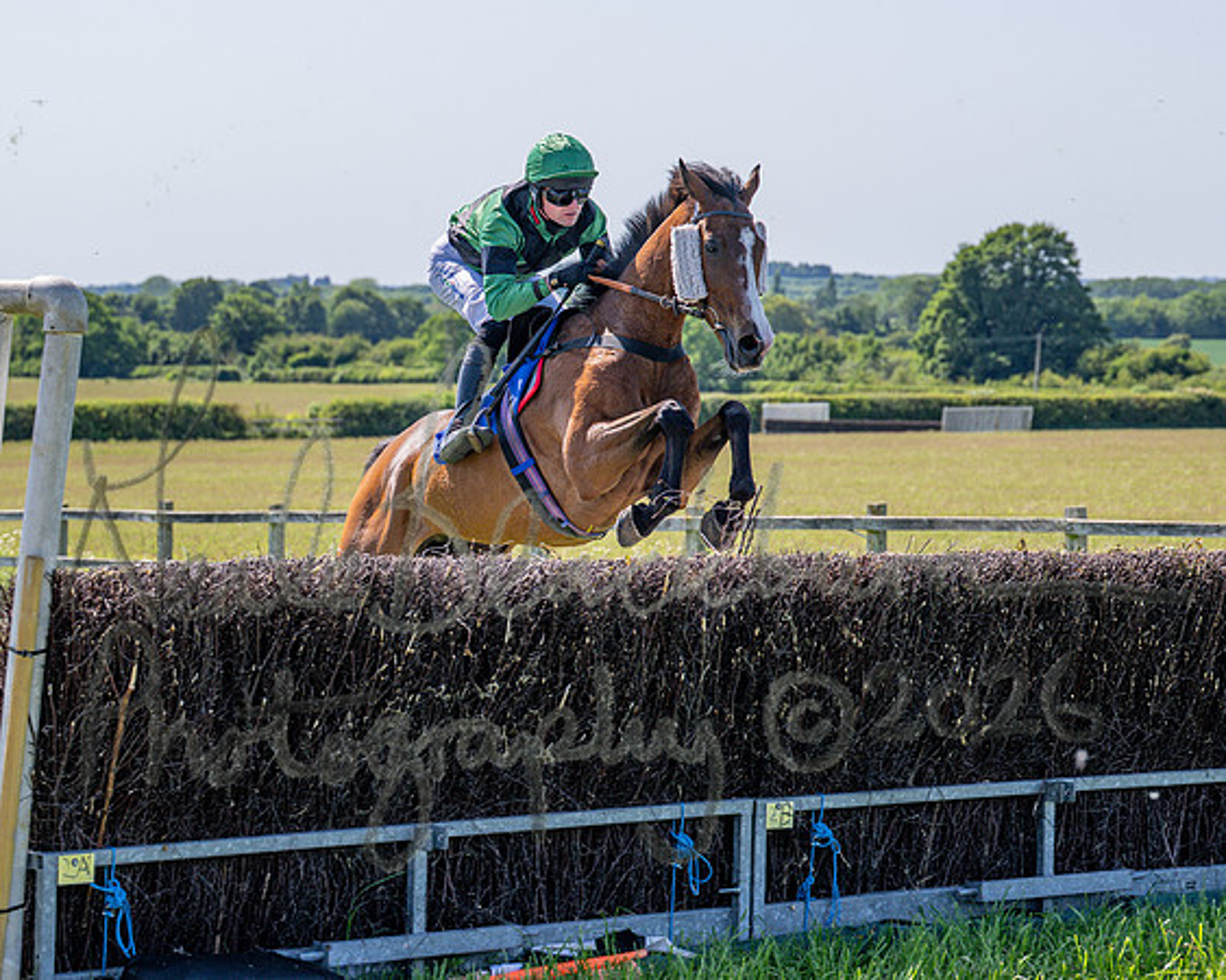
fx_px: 3825
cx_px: 607
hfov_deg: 18.2
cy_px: 412
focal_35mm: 105
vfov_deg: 14.6
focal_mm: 70
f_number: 4
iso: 200
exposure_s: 1/2000
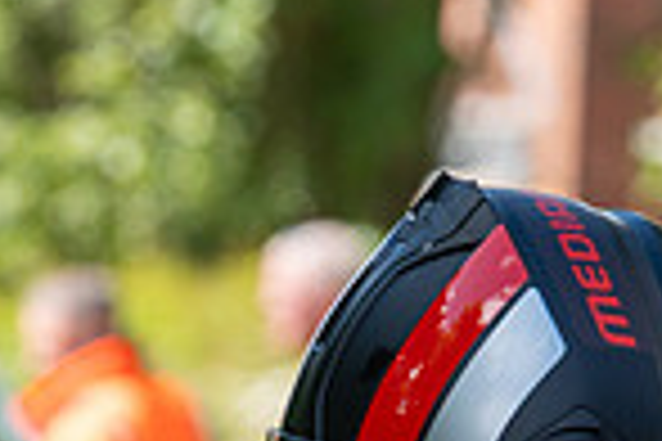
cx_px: -77
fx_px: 11842
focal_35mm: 644
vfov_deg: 2.1
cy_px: 664
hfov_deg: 3.2
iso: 640
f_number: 5.6
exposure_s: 1/1000
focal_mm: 163
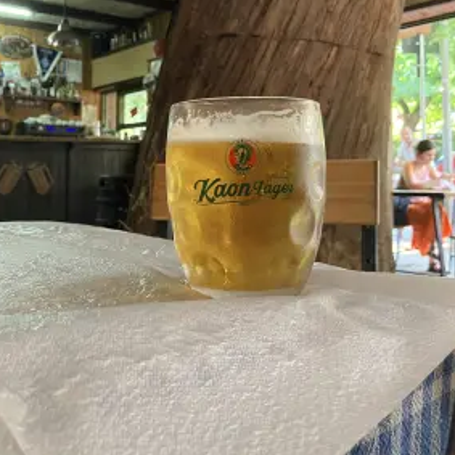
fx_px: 520
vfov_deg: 46.3
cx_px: 233
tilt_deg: +3.6
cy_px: 141
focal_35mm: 35
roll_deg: +0.6
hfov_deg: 47.2
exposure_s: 1/33
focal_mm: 3.99
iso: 250
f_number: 1.8
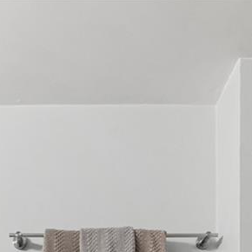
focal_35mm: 75
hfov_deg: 22.7
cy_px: 461
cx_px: 50
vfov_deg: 18.1
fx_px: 618
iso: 200
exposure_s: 1.3
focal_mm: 16
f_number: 8
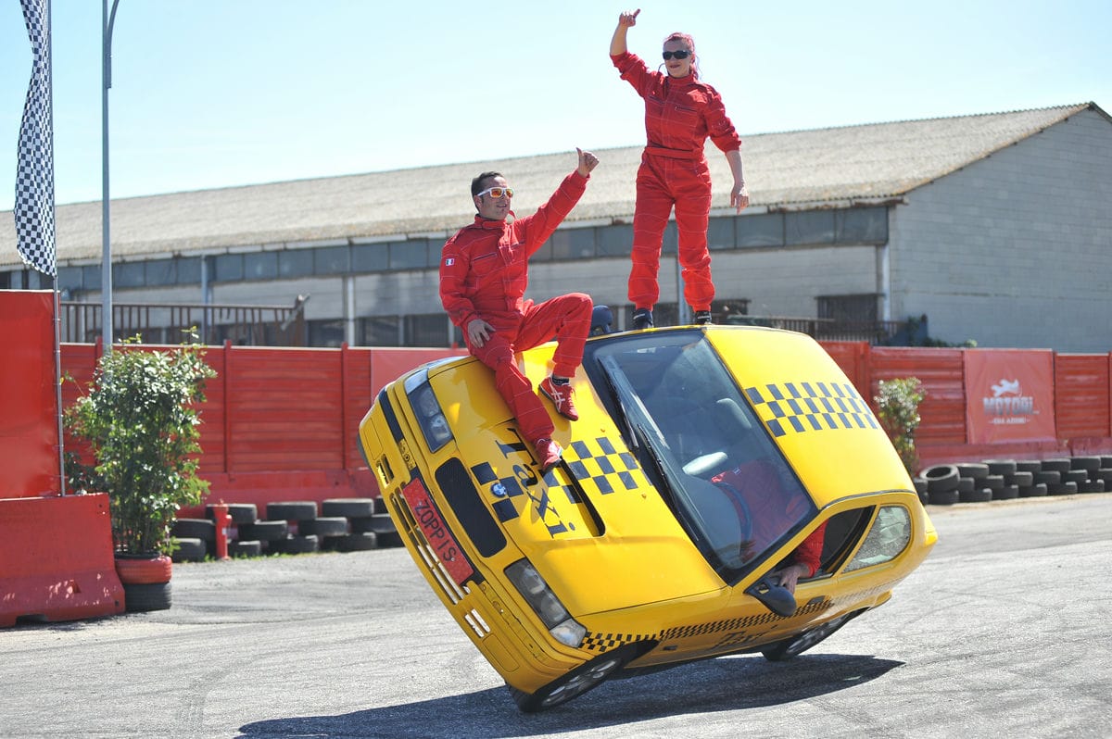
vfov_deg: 17.0
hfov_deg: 25.4
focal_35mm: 80
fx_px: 2469
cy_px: 370
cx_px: 556
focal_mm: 80
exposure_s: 1/2000
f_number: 3.5
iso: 320
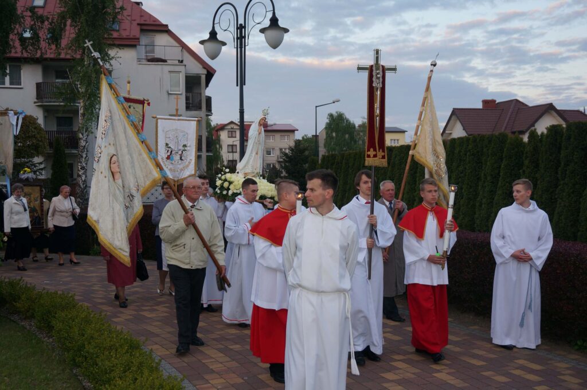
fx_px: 586
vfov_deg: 36.8
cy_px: 195
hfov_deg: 53.2
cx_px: 294
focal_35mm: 36
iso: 320
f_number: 4.5
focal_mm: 24
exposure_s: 1/160
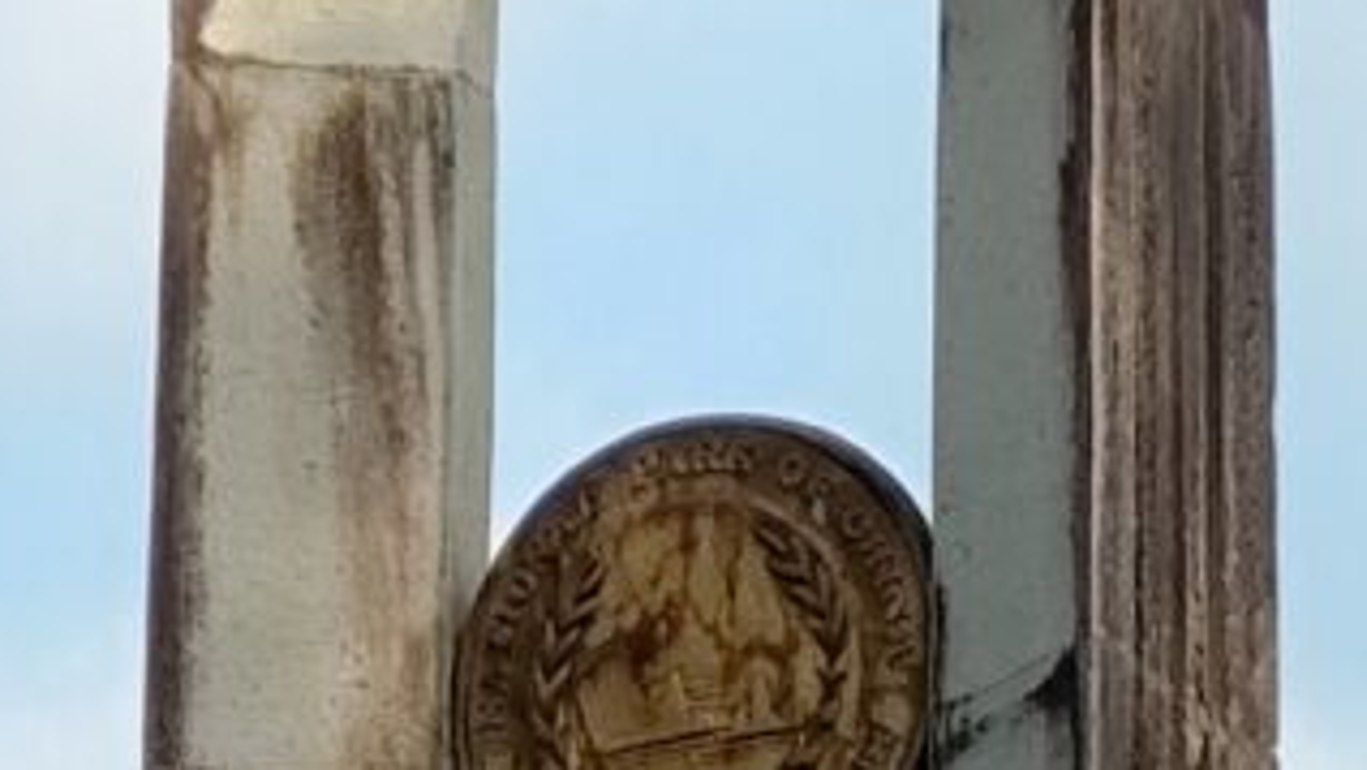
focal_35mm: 439
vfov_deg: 2.7
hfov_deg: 4.9
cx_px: 924
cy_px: 2921
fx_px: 15915
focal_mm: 4.71
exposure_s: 1/446
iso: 50
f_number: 1.79
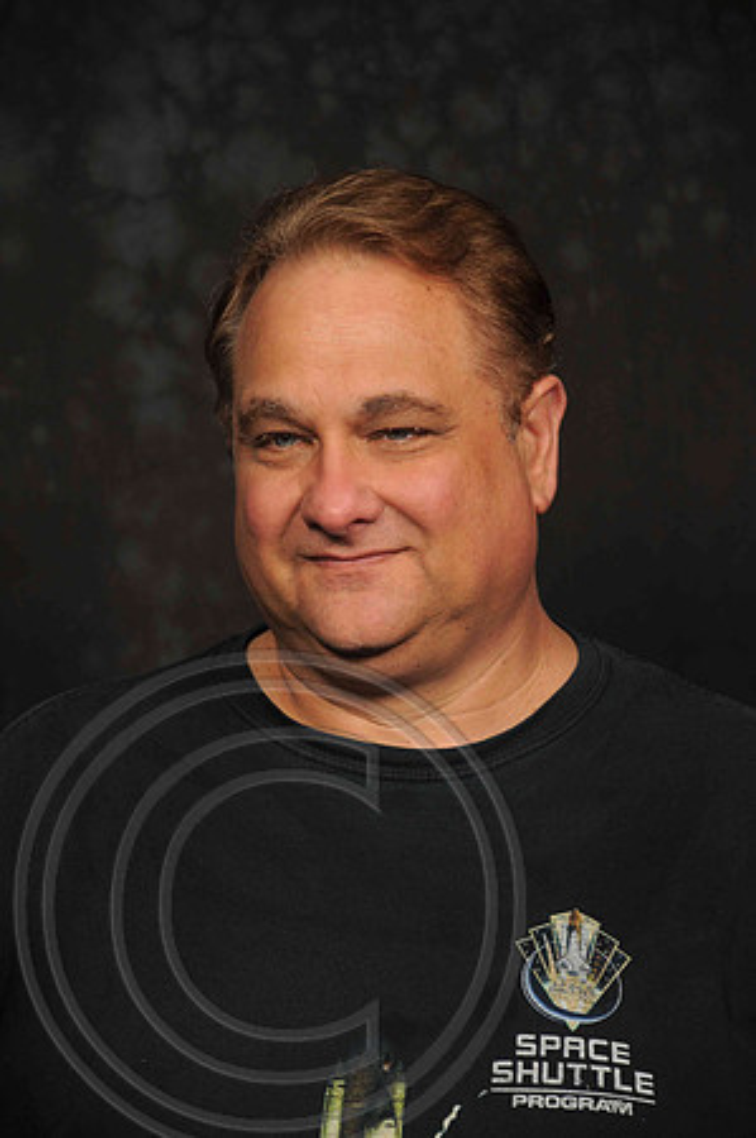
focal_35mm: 158
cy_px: 569
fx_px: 4972
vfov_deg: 13.1
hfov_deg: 8.7
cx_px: 378
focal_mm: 105
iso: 200
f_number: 5.6
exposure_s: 1/125
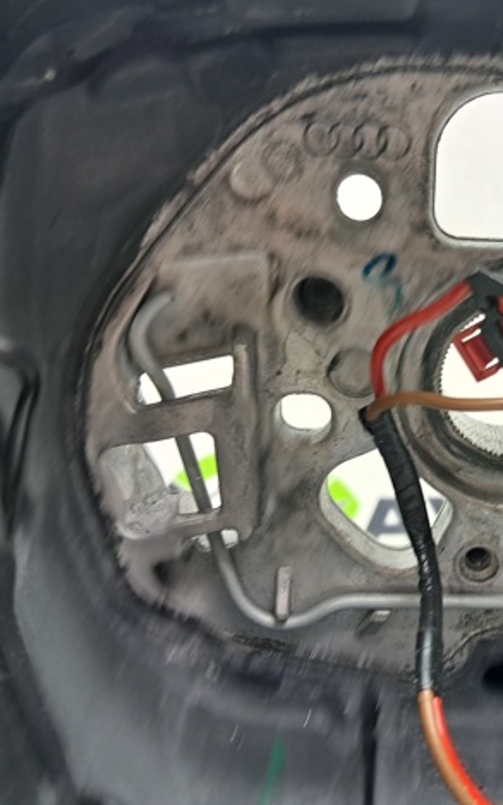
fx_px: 856
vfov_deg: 50.4
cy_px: 401
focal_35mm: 39
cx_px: 470
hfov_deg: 31.0
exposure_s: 1/60
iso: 100
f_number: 1.8
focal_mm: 4
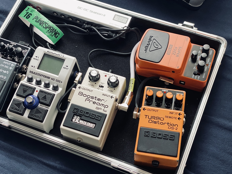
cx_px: 94
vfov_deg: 21.3
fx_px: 462
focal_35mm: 69
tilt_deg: -61.5
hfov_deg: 28.1
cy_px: 92
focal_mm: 6
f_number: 2
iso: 320
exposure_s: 1/60
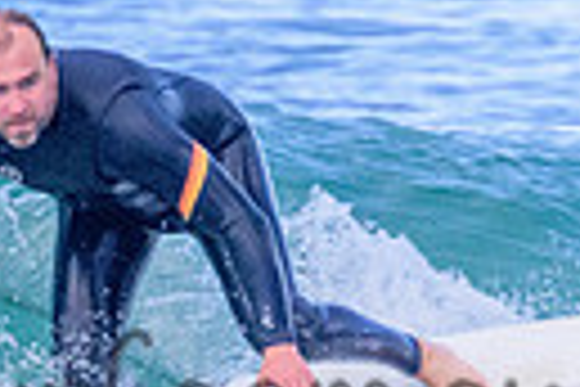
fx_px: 70271
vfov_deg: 0.3
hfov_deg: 0.5
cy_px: 259
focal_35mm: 4362
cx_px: 362
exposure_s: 1/1600
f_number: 11
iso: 2500
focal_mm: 800
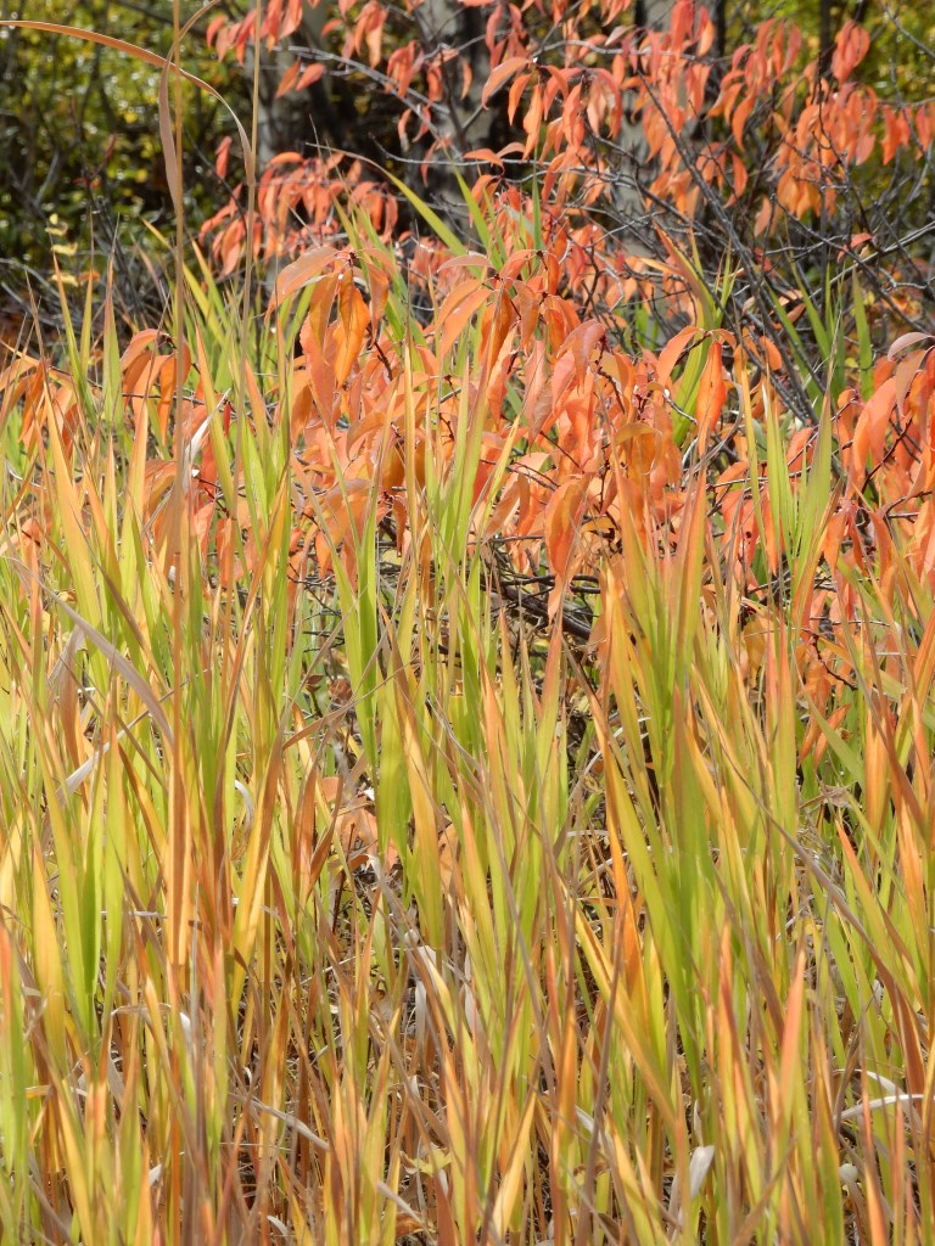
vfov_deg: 14.2
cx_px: 468
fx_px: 5006
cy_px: 623
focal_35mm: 139
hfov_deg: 10.7
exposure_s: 1/125
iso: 125
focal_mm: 24.7
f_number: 6
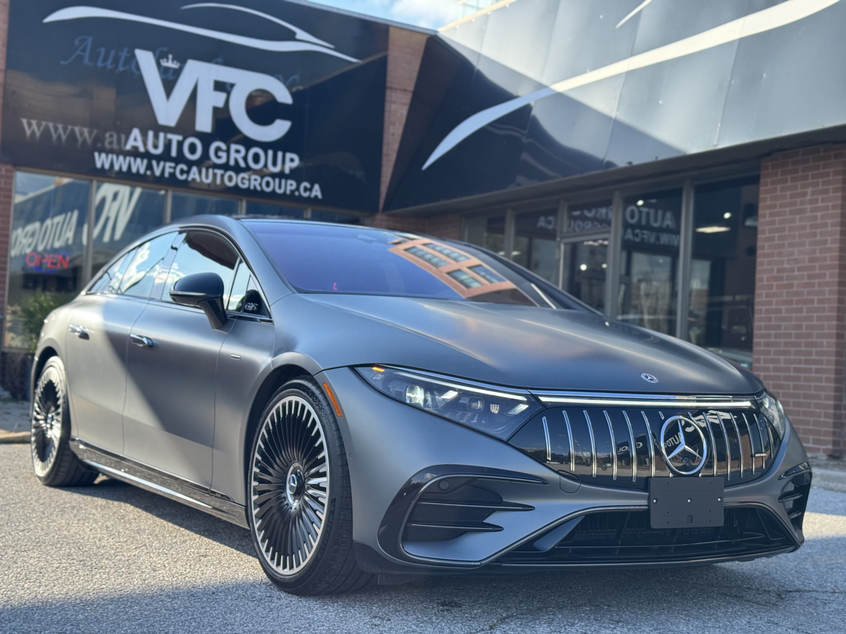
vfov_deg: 30.3
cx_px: 423
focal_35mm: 48
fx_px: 1173
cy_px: 317
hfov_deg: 39.7
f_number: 1.78
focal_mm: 6.76
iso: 64
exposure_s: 1/822
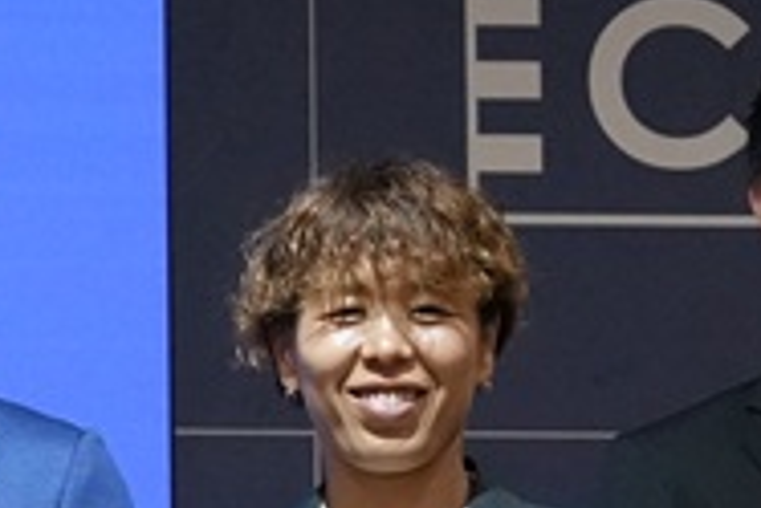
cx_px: -1066
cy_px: 874
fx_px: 6368
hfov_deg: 6.5
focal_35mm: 301
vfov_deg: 4.5
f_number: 4
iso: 3200
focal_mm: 47
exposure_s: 1/250
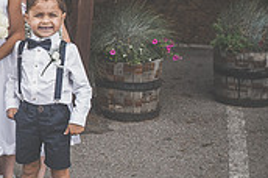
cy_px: 14
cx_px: -118
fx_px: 877
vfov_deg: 11.5
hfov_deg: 16.1
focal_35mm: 118
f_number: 3.5
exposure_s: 1/320
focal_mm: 35
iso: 100
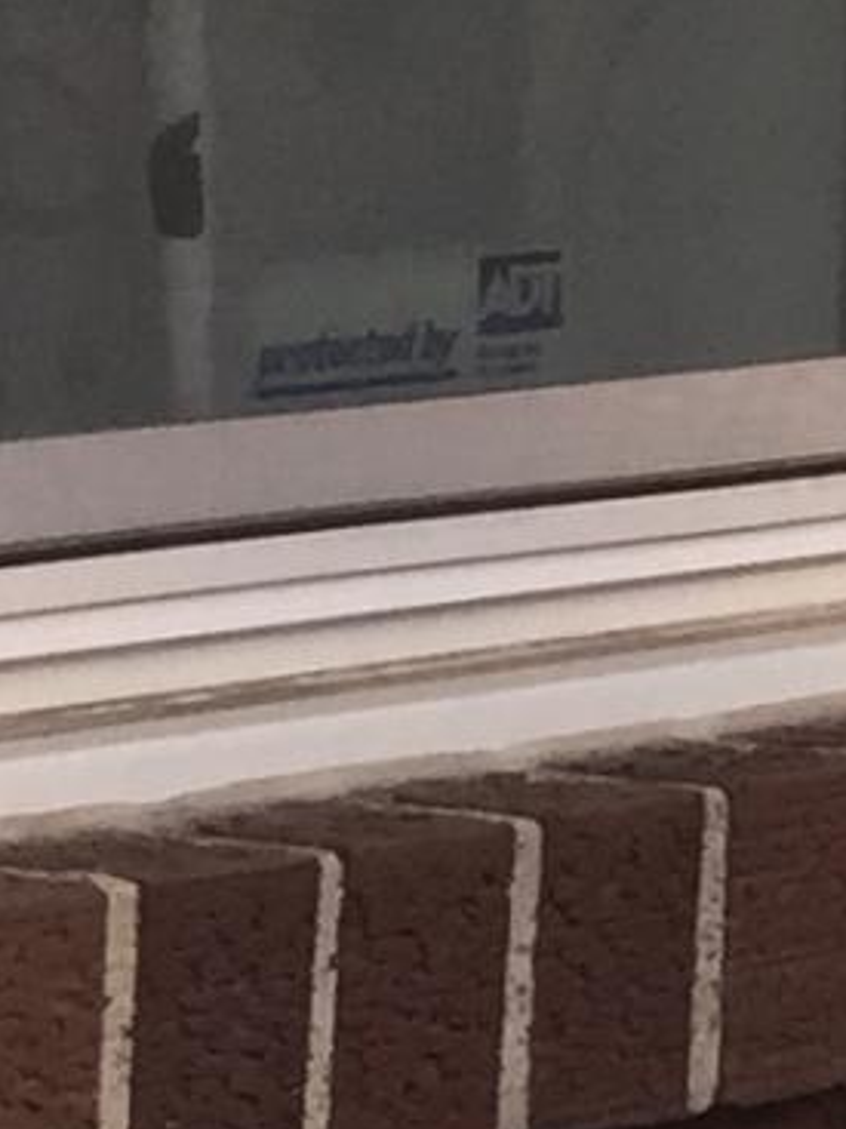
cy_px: -341
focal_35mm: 237
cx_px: 4215
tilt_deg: +0.2
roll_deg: +0.5
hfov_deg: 5.1
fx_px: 7727
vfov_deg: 8.2
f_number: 2.2
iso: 40
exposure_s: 1/842
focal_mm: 4.15
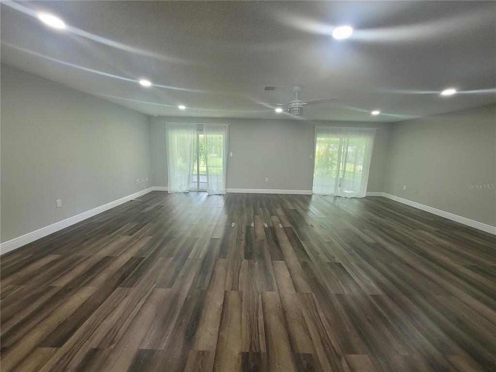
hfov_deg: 106.2
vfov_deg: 89.9
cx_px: 248
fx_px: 186
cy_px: 186
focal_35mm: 13
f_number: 2.2
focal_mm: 2.2
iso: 250
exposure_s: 1/60
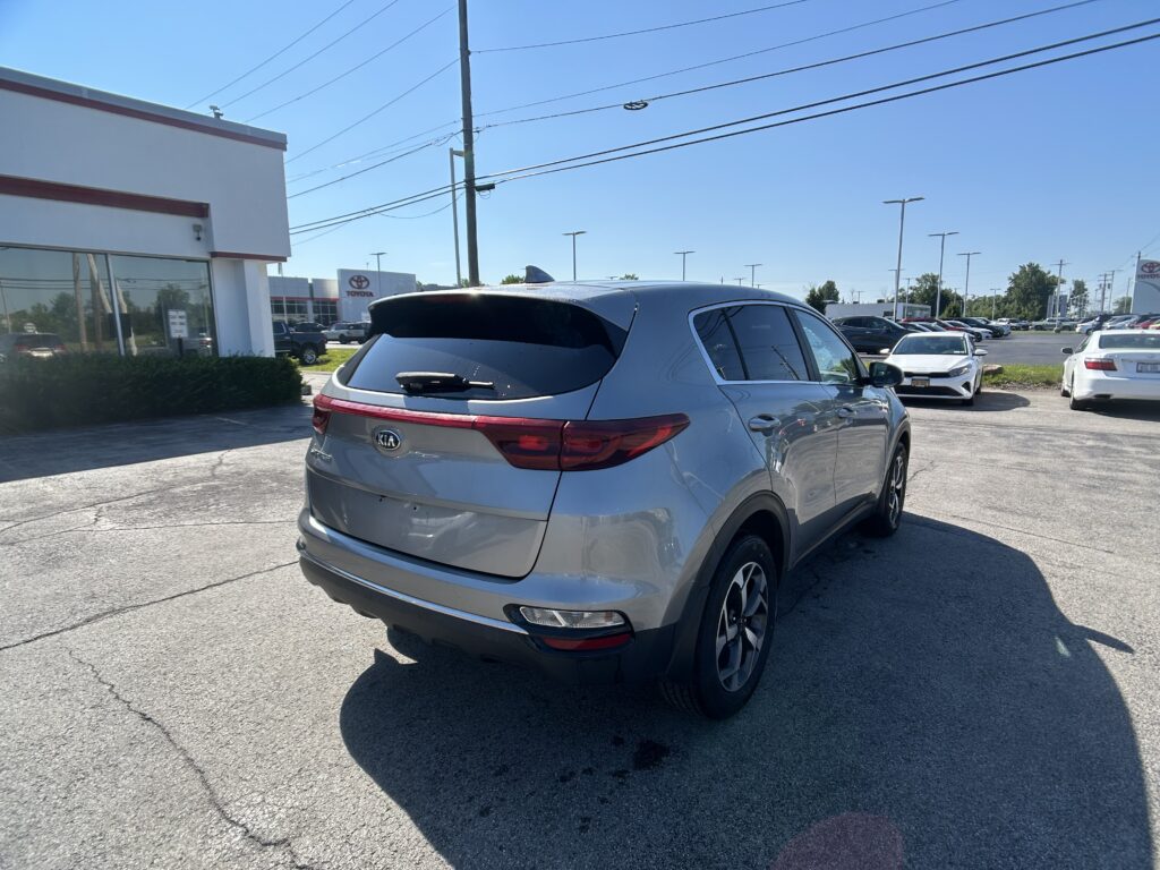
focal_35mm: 26
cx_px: 580
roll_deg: +0.2
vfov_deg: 53.1
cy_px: 435
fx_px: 871
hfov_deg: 67.3
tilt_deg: -10.0
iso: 50
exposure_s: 1/4444
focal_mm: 5.7
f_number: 1.5
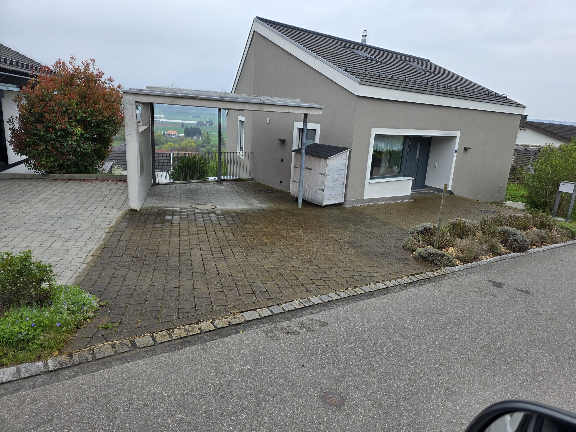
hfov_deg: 73.9
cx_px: 288
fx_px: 383
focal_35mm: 23
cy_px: 216
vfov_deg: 58.9
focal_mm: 6.3
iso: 50
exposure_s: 1/359
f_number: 1.7
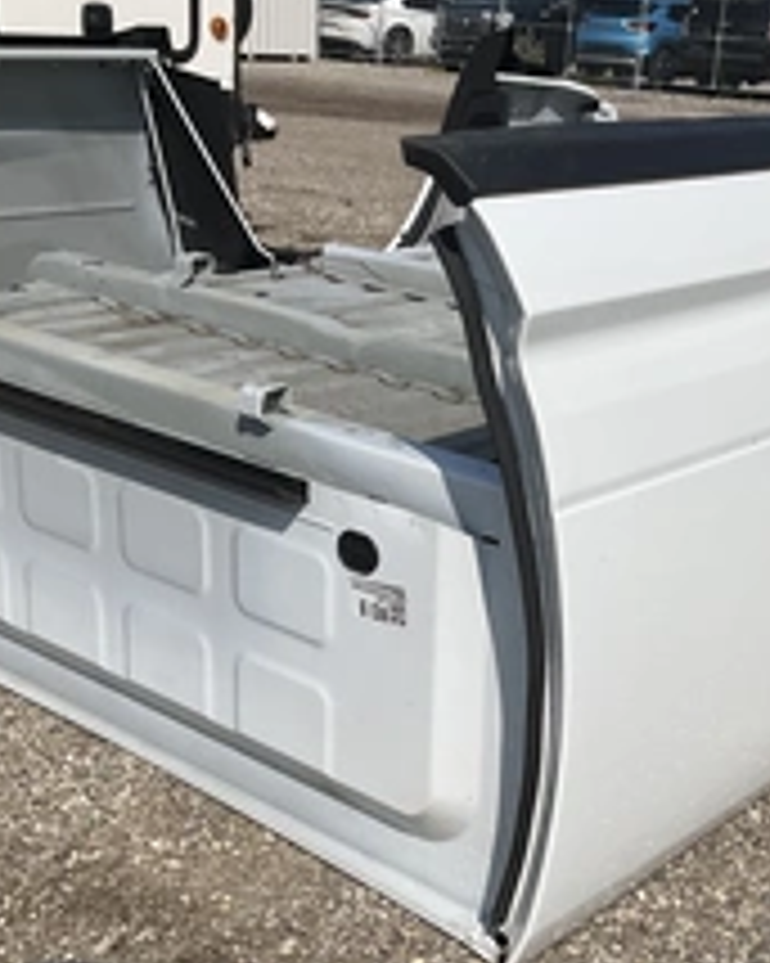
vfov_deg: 35.3
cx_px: 545
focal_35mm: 53
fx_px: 1511
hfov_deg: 28.3
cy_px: 554
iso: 25
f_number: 1.8
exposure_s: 1/4405
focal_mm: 3
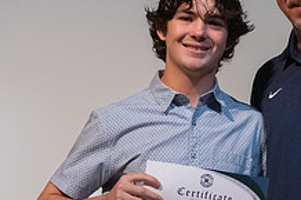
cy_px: 92
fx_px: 4077
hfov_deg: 4.2
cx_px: 273
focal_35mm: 488
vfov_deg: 2.8
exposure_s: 1/320
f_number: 4
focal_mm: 147
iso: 5000
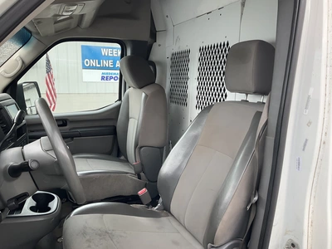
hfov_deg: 61.7
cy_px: 124
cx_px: 166
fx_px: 278
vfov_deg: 48.2
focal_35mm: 29
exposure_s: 1/122
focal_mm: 3
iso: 25
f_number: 1.8
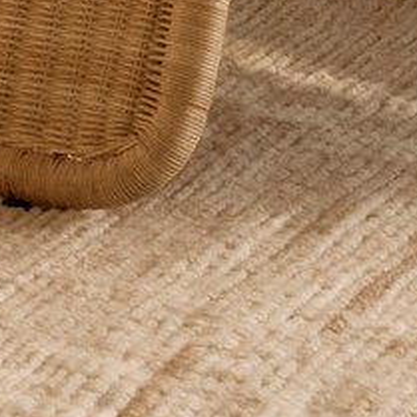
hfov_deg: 3.7
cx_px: -905
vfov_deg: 3.6
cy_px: -1044
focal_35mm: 464
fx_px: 6319
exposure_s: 1/125
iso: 640
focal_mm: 50.4
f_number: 6.3
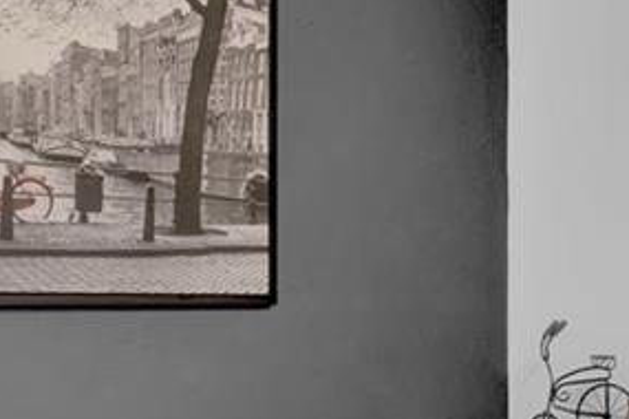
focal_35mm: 73
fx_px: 1275
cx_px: 914
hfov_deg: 23.0
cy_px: 269
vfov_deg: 18.6
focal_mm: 13
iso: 100
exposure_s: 1/4
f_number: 11
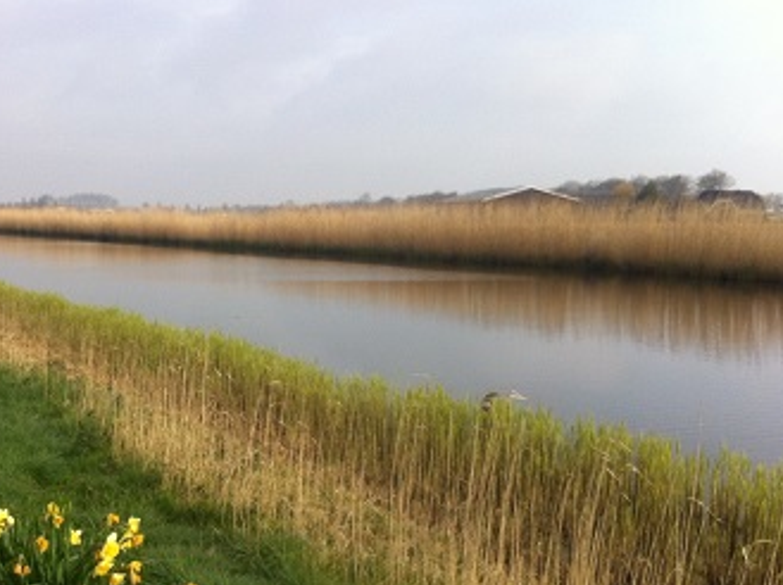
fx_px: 1288
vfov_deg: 25.2
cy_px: 457
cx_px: 218
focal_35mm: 57
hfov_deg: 33.3
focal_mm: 3.85
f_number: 2.8
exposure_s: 1/718
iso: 80
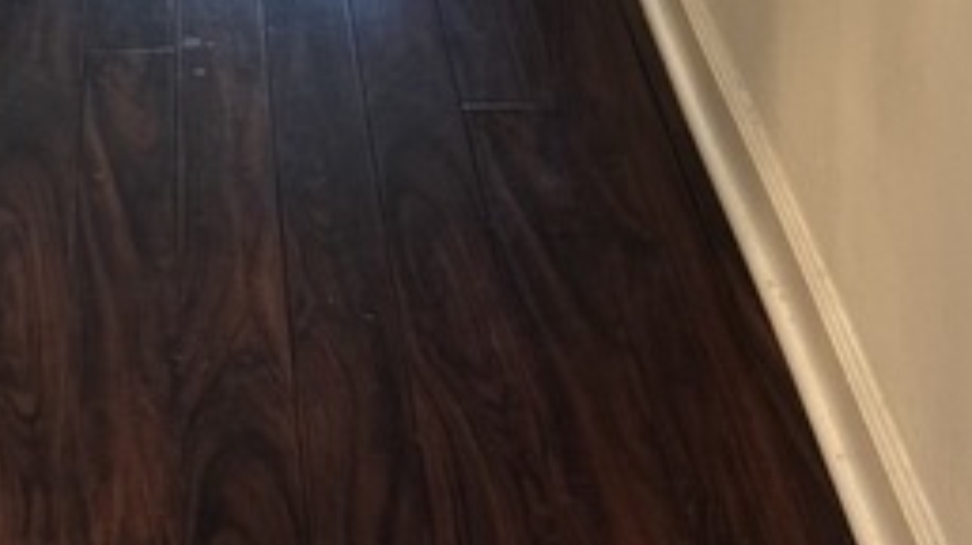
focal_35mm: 110
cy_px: -409
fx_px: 2832
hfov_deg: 19.0
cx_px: 42
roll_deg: +3.1
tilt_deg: -15.2
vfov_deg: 10.4
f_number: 1.78
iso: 200
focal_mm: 6.76
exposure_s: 1/60
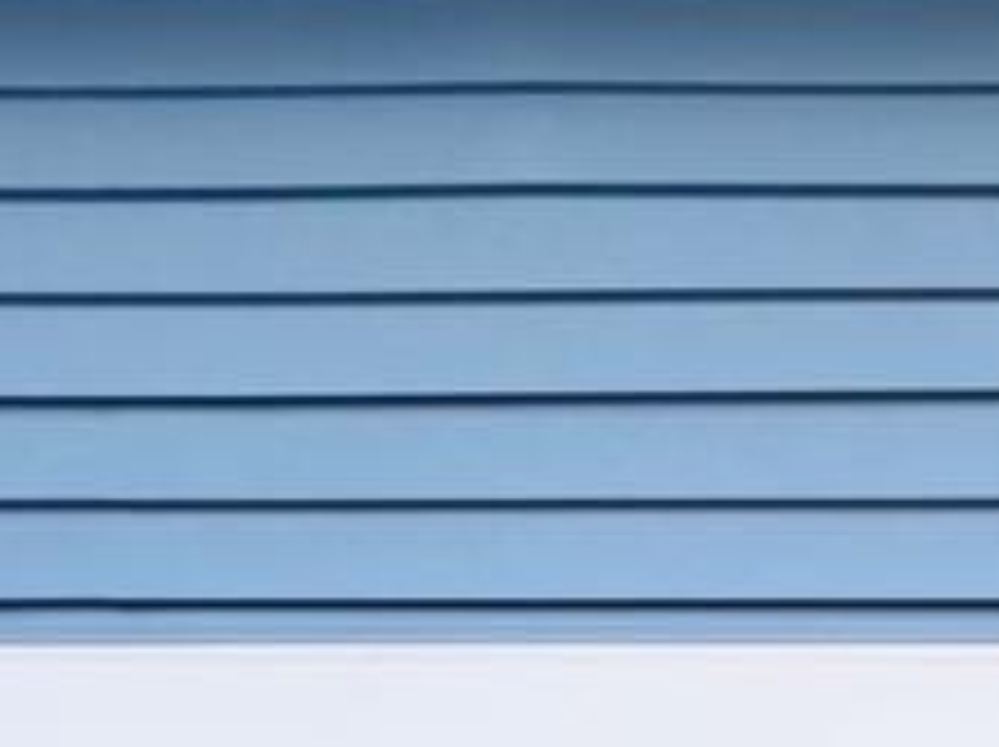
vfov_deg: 16.9
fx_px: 1730
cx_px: 1498
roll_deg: -0.1
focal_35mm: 60
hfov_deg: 24.8
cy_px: 1552
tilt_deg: -2.8
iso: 32
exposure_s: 1/172
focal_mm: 1.57
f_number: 1.8
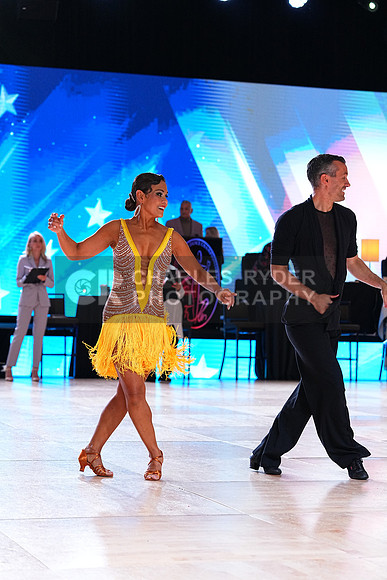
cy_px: 290
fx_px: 1450
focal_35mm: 90
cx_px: 194
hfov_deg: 15.2
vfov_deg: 22.6
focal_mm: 90
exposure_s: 1/400
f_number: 4
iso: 2500
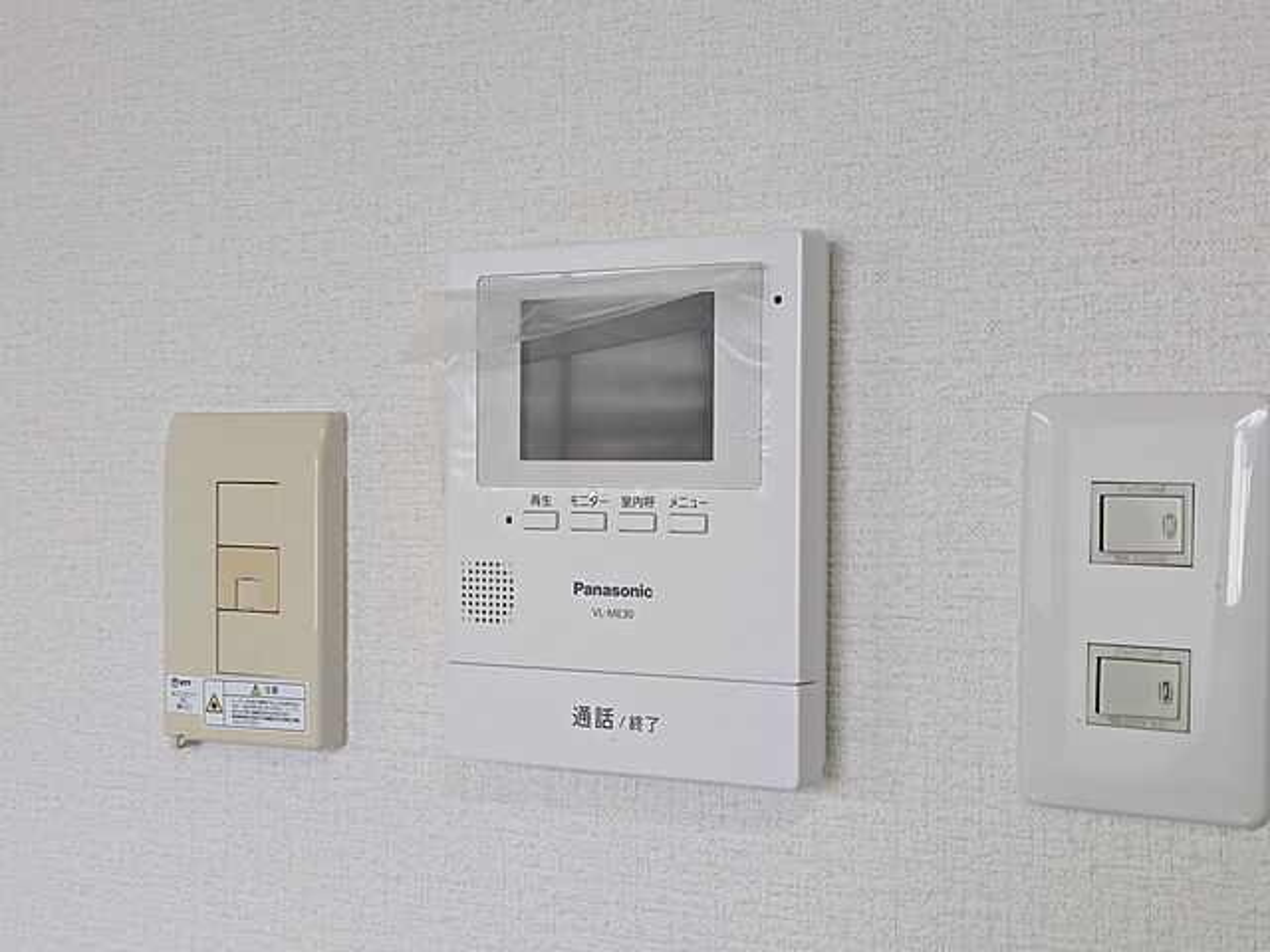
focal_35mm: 51
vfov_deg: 28.6
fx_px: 1871
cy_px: 476
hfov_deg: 37.5
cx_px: 635
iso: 75
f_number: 1.89
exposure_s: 1/60
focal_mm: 5.43
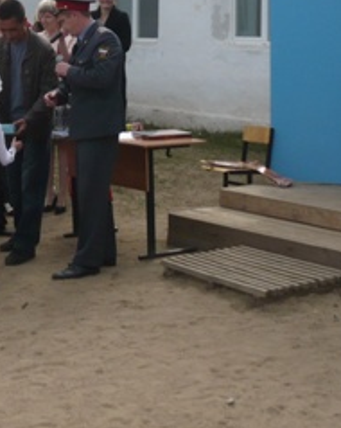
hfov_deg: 16.5
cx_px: 48
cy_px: 5
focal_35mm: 92
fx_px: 1162
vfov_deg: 20.2
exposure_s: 1/200
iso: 100
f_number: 8
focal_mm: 5.8
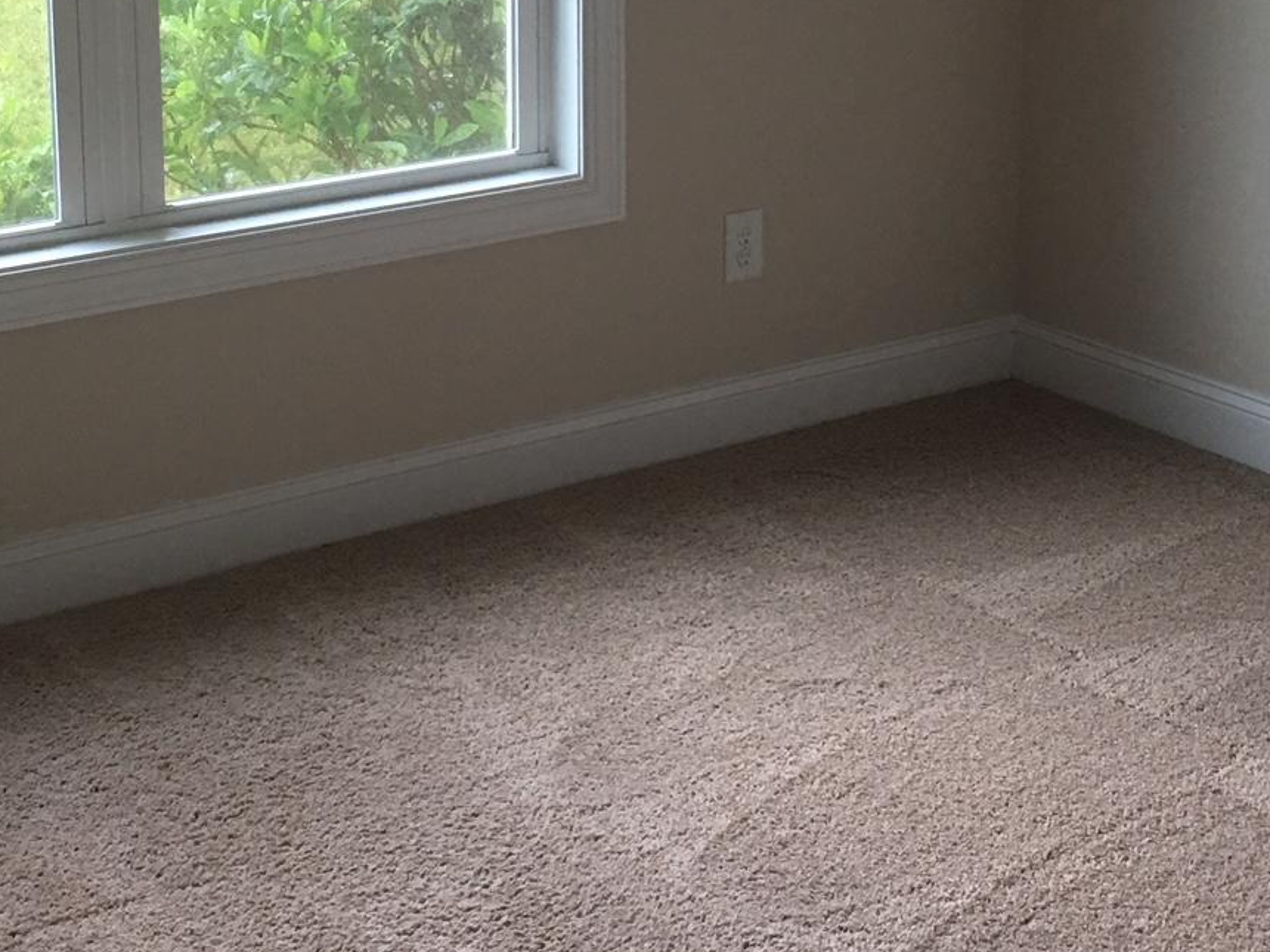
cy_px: 32
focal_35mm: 68
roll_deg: -0.5
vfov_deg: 21.0
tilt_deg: -11.7
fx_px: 2495
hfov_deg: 28.6
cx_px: 608
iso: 40
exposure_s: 1/15
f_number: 2.2
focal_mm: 4.15
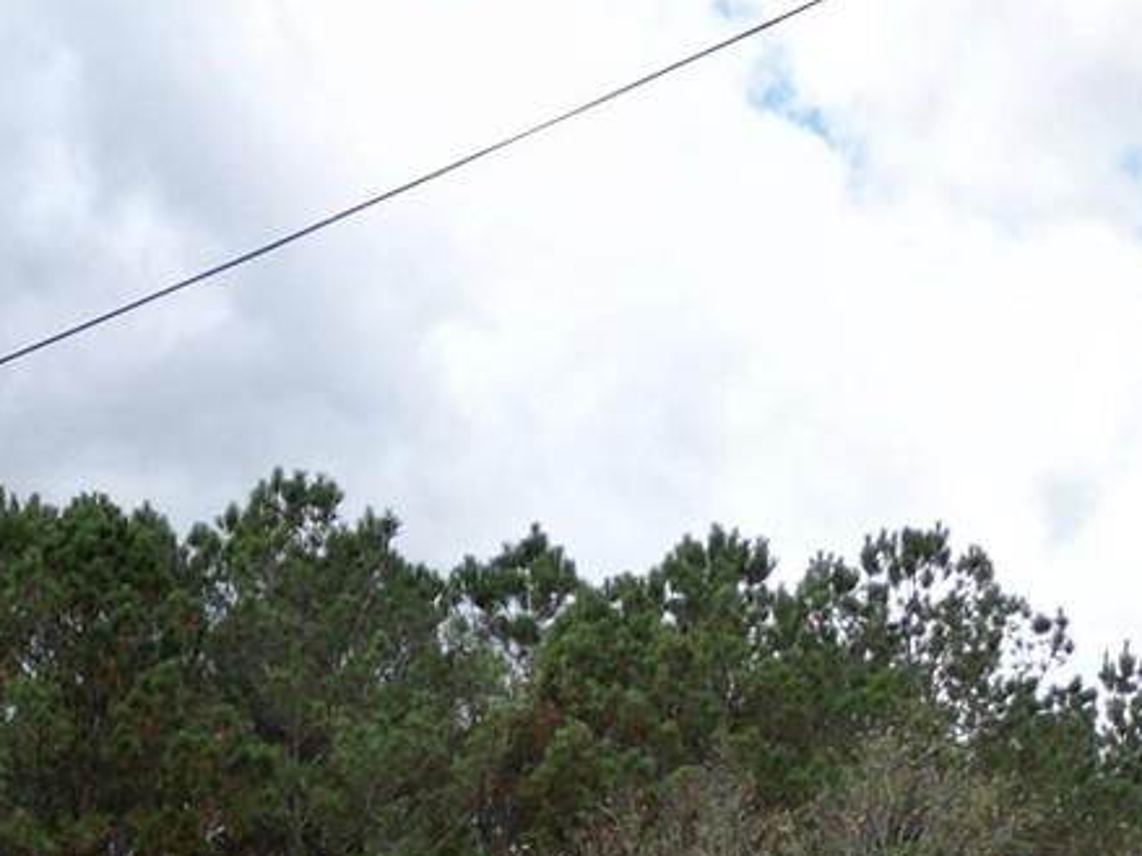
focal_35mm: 112
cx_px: 367
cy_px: 1309
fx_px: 3694
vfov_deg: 12.5
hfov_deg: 17.5
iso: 110
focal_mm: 6.72
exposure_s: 1/1000
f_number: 1.7
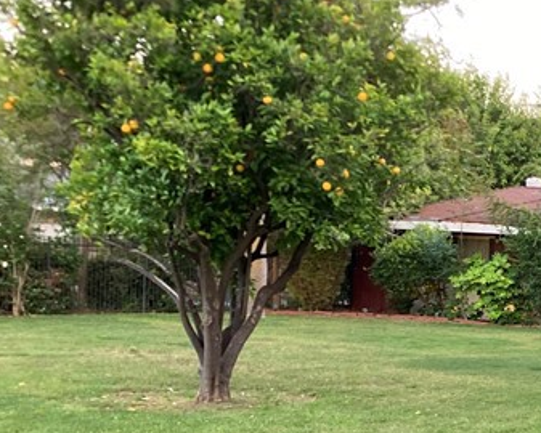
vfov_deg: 18.3
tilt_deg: -4.6
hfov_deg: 20.6
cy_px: 375
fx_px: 1330
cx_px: 738
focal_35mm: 83
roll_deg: -2.5
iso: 100
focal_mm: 3.99
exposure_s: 1/60
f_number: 1.8
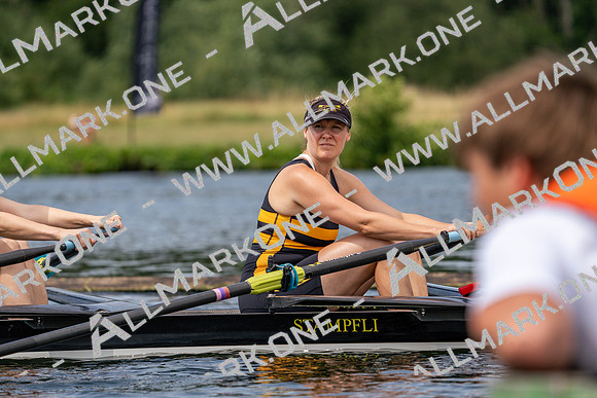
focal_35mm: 321
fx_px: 5324
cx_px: 298
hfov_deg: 6.4
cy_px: 199
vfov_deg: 4.3
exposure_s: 1/1600
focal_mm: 321
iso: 320
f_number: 6.3
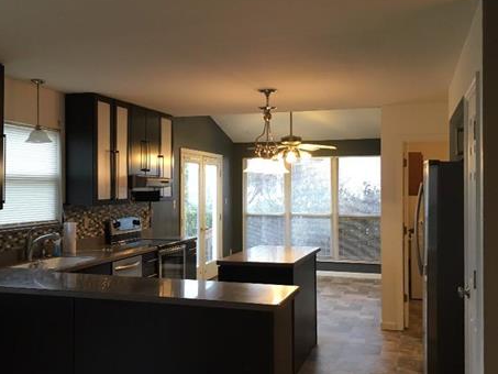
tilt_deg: -0.3
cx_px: 189
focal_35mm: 41
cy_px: 186
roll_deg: -0.2
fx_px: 590
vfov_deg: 35.2
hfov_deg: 45.4
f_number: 2.2
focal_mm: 4.15
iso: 100
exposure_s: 1/30
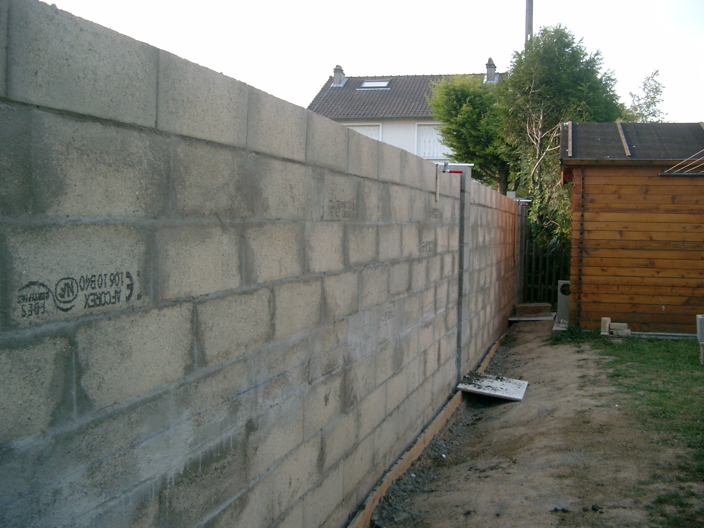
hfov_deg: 50.1
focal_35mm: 37
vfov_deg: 38.7
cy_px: 264
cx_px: 352
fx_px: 752
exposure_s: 1/640
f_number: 2.6
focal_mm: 7.6
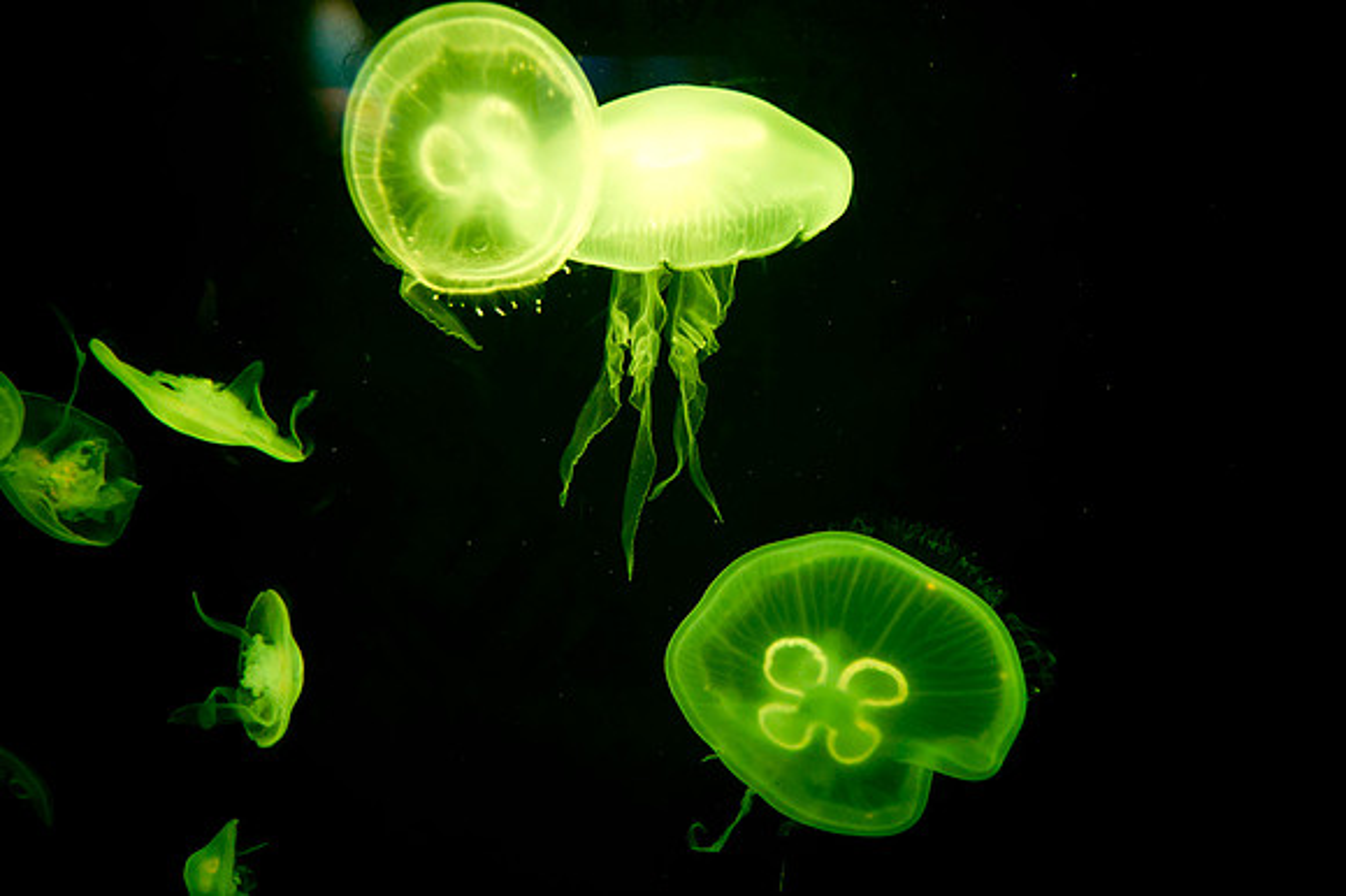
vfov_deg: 77.3
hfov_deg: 100.4
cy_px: 448
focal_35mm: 15
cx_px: 673
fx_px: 560
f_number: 3.5
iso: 3200
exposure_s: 1/25
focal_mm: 15
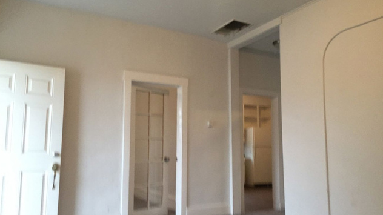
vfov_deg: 36.5
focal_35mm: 32
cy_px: 125
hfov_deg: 61.0
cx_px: 190
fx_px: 325
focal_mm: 4.15
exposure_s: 1/30
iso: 125
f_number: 2.2
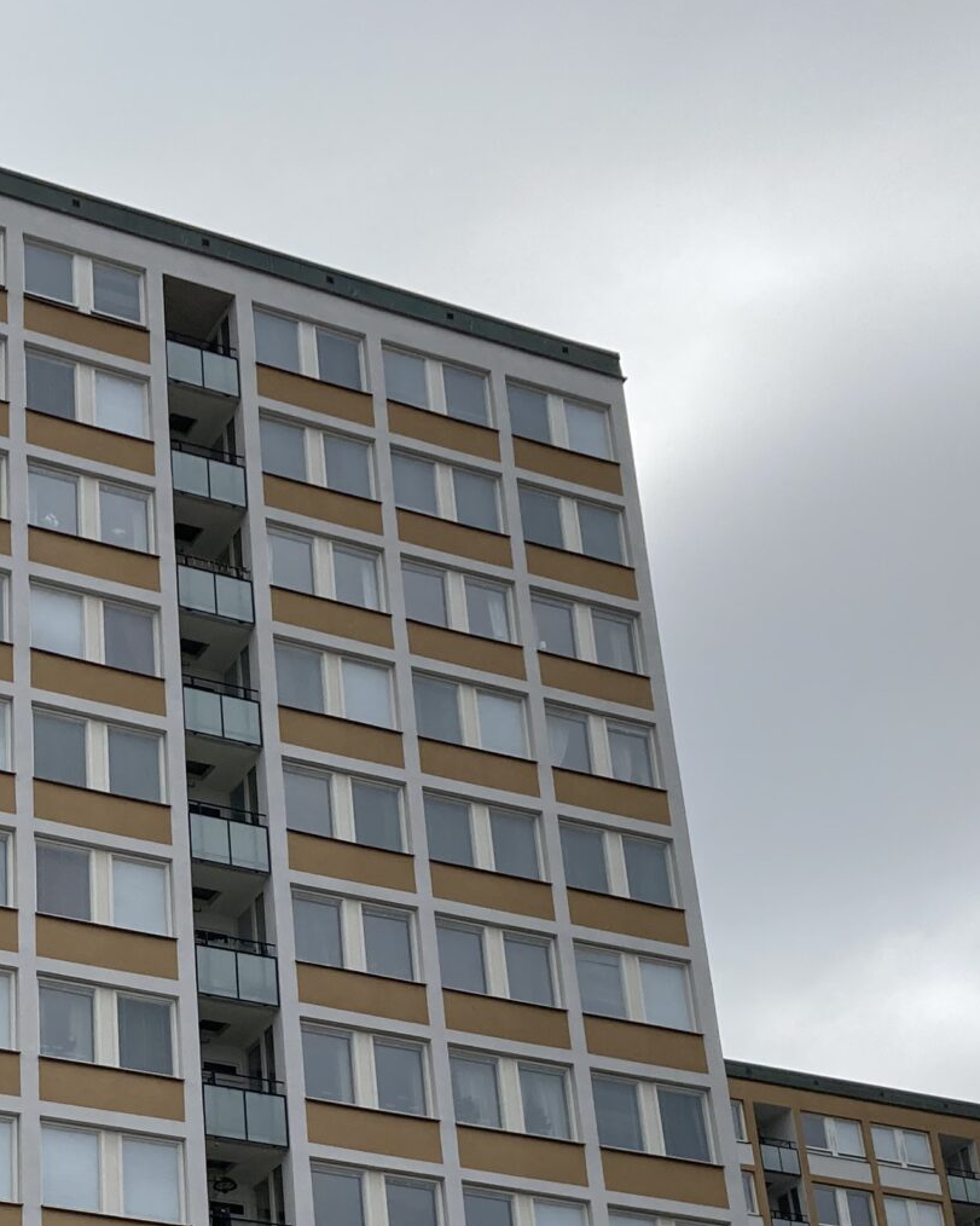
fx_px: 2502
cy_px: 1018
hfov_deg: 21.7
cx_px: 115
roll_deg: +1.1
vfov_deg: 26.9
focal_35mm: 69
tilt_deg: +26.6
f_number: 1.8
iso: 25
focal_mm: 3.99
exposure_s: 1/3690
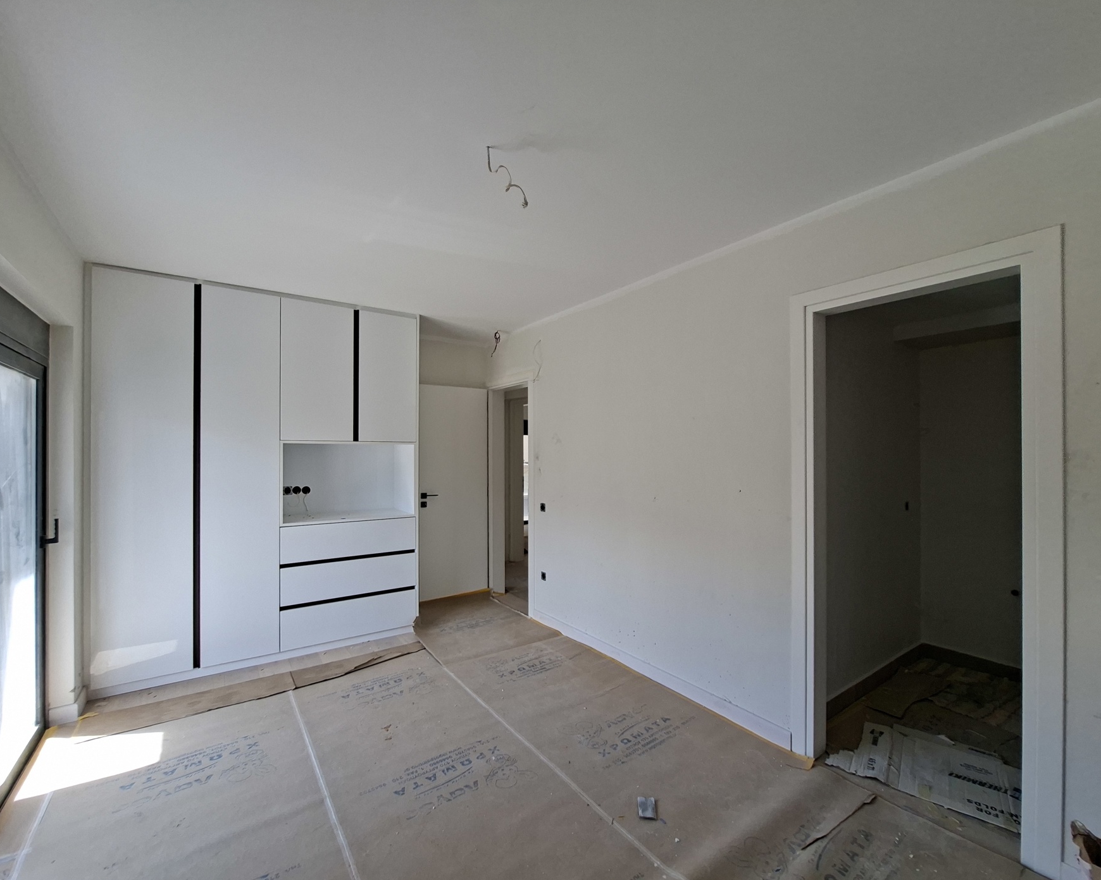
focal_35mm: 14
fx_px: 456
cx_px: 533
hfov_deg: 100.7
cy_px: 452
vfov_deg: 88.0
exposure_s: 1/120
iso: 40
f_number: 2.2
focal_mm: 1.74
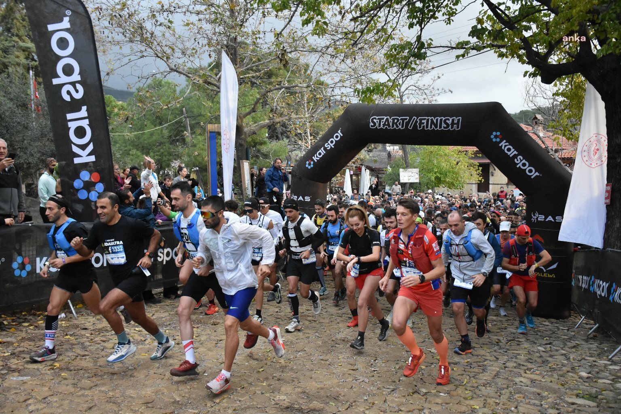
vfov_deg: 40.0
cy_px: 207
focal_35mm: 33
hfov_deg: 57.2
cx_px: 310
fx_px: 569
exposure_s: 1/1000
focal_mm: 22
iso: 4000
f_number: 4
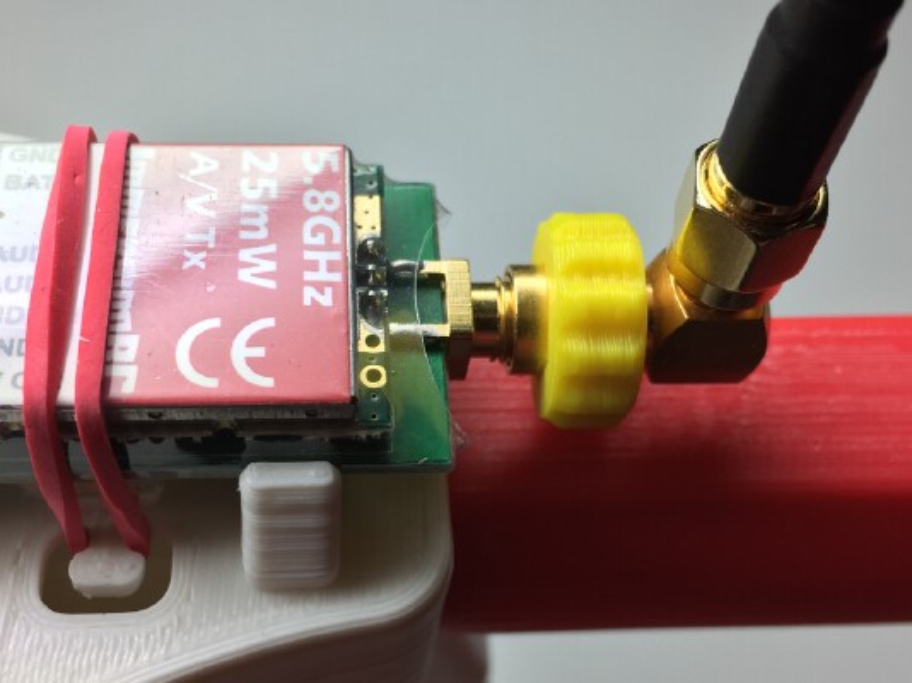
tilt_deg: -55.5
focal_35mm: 29
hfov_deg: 61.7
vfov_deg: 48.2
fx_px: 764
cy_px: 342
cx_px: 456
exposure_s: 1/33
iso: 32
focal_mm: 4.15
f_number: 2.2
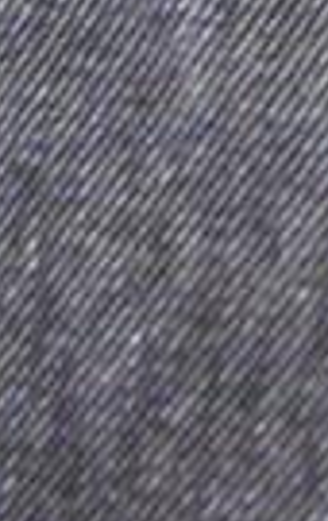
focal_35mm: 188
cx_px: 394
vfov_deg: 10.0
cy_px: -637
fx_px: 2675
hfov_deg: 7.0
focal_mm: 4.3
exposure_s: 1/20
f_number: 3.1
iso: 400
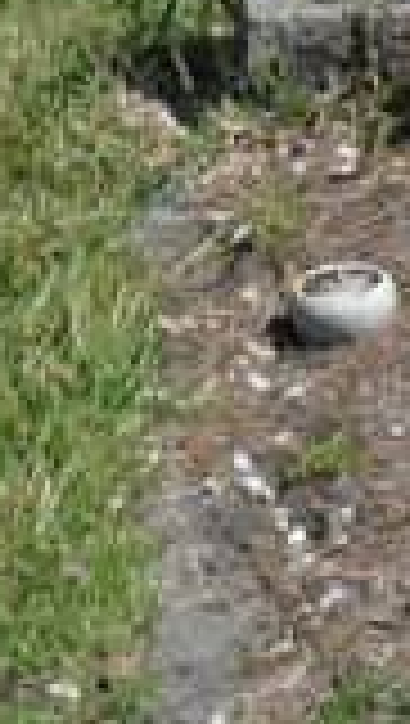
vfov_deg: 8.9
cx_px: -90
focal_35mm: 219
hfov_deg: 5.5
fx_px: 4217
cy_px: 1740
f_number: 8.9
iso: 100
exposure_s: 1/180
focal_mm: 4.9
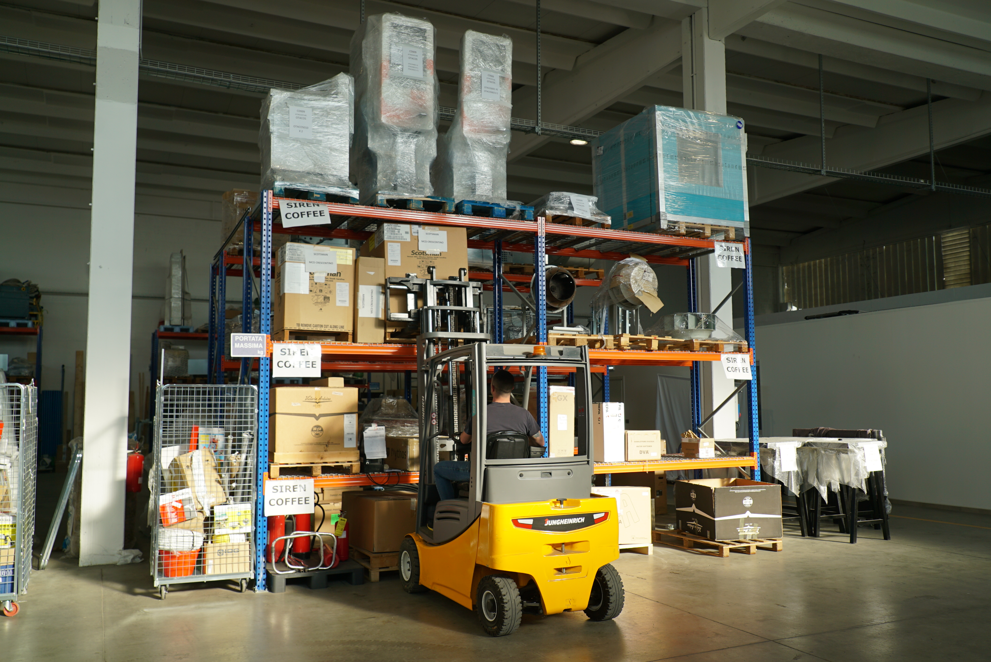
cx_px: 496
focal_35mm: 29
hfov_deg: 63.6
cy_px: 331
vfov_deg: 45.0
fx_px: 799
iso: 160
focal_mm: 29
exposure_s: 1/320
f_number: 4.5
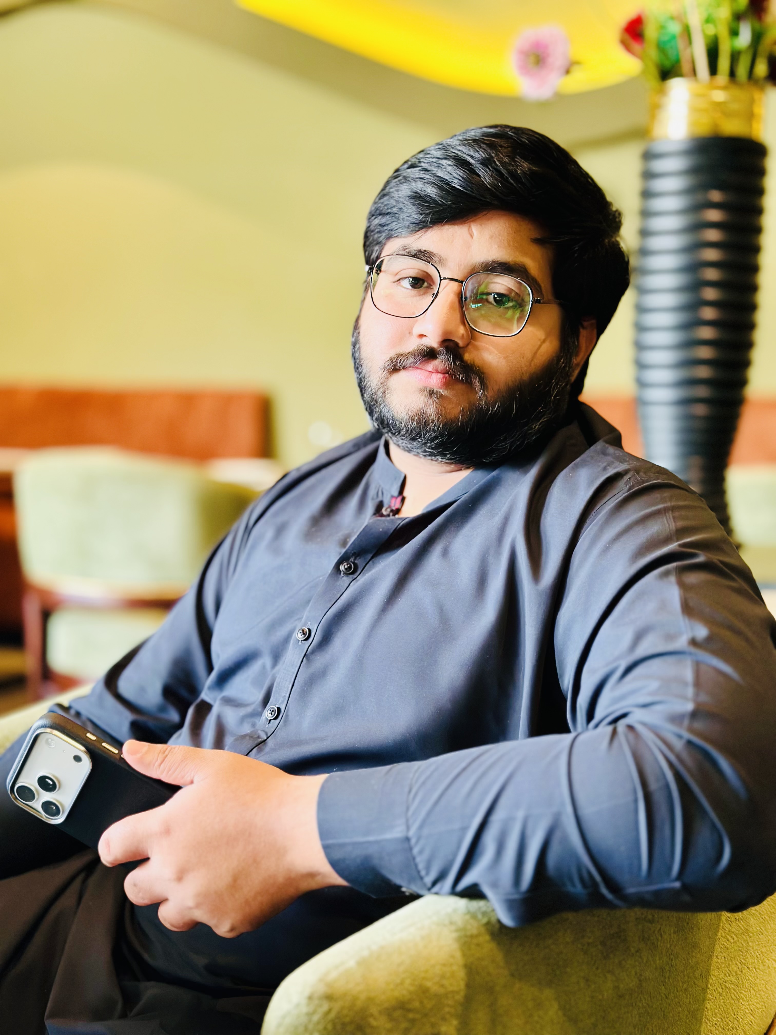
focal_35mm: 48
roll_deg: -0.6
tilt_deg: -5.4
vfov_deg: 39.7
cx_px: 388
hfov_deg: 30.3
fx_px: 1435
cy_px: 518
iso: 250
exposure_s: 1/50
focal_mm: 6.86
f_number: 1.78
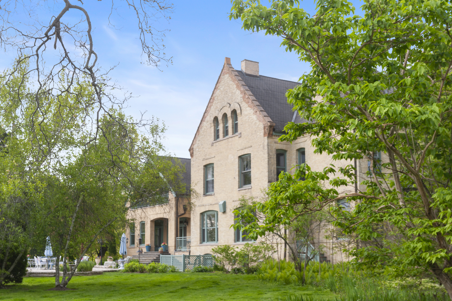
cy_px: 150
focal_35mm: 46
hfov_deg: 42.8
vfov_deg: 29.2
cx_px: 226
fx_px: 577
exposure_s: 1/400
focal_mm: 46
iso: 400
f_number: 8
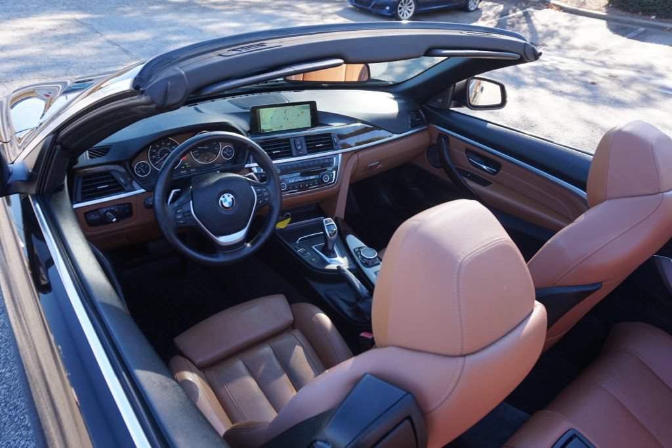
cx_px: 336
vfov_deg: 53.1
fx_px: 448
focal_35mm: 24
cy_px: 224
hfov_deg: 73.7
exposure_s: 1/80
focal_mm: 16
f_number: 5
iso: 100
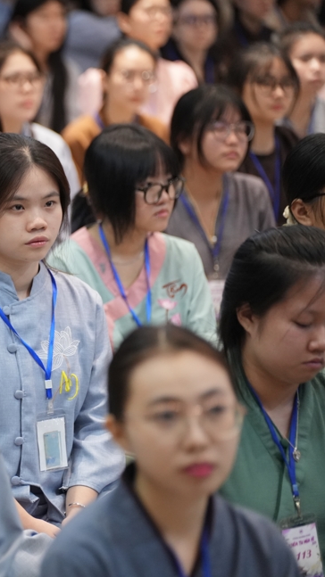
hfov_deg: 6.6
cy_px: 289
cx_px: -105
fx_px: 2803
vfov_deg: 11.8
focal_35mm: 183
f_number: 2.8
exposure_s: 1/200
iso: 4000
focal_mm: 116
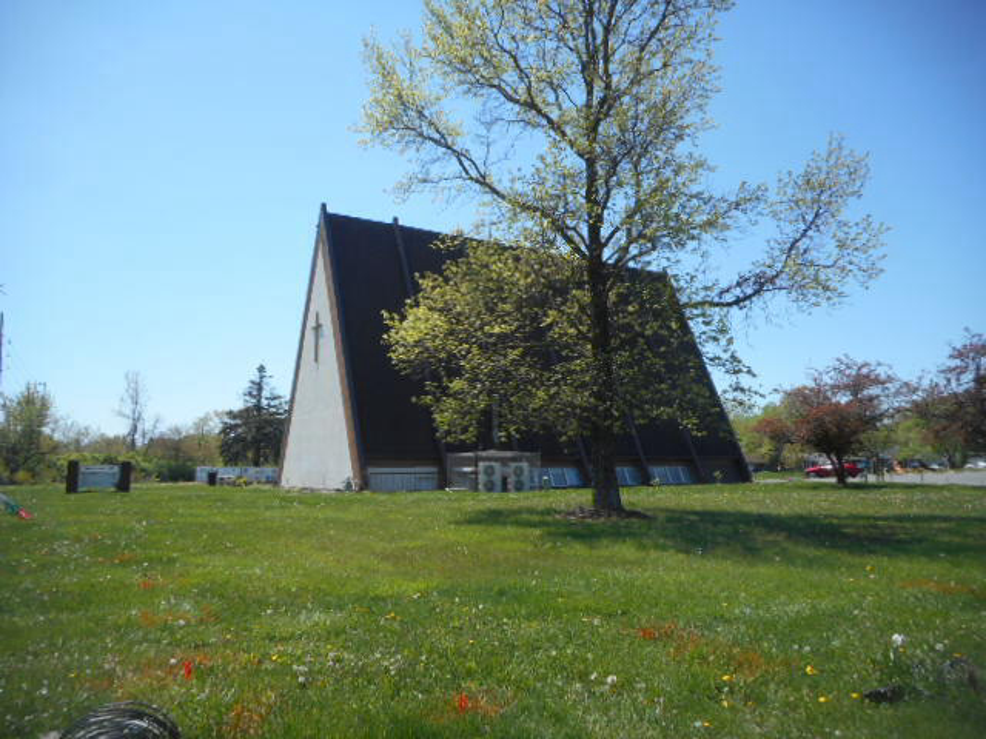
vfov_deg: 54.9
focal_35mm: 25
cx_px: 493
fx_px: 712
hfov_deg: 69.4
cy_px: 370
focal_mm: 4.5
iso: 80
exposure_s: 1/500
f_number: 3.7
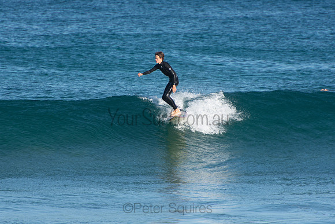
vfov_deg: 2.3
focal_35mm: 600
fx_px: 5584
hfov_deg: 3.4
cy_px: 112
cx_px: 168
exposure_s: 1/1250
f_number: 5.6
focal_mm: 400
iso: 280
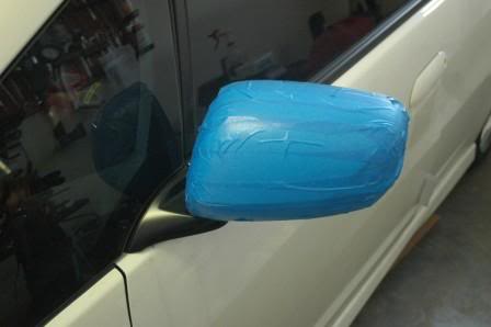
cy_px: 164
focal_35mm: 44
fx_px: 593
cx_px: 246
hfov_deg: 45.0
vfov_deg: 30.8
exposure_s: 1/30
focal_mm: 29
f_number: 4
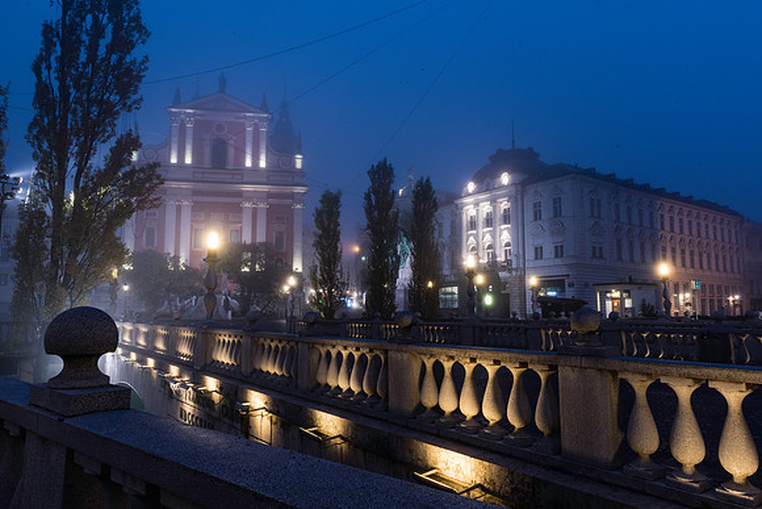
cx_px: 381
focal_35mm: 24
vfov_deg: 53.2
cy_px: 254
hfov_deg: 73.7
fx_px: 508
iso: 400
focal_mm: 24
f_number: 22
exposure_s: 8
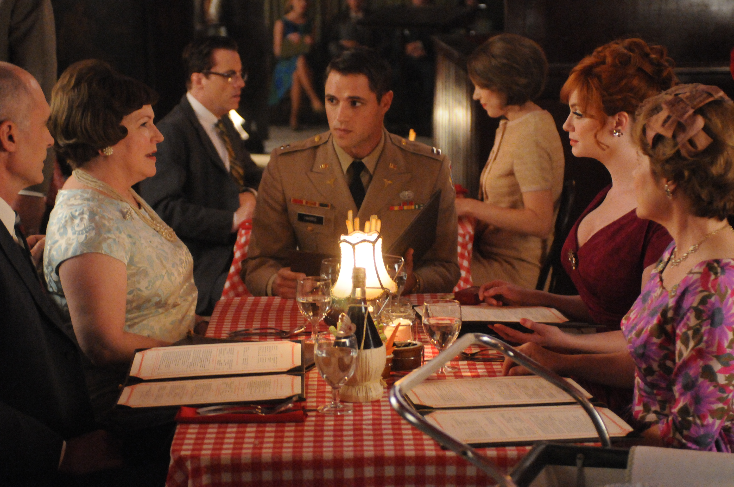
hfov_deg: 26.0
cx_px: 367
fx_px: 1588
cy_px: 244
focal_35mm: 78
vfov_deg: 17.4
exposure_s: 1/60
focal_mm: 52
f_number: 2.8
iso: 3200
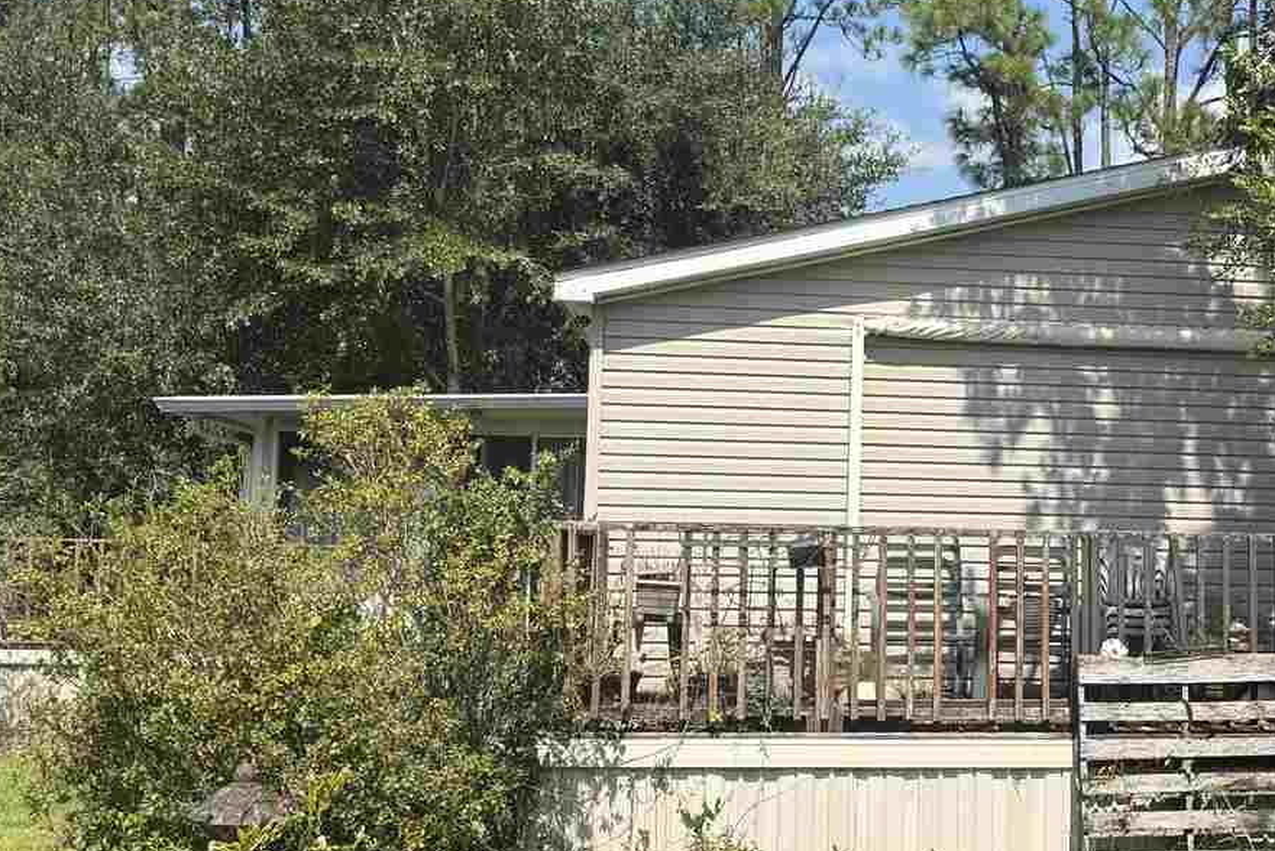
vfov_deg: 23.4
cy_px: 397
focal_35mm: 58
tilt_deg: +4.5
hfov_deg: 33.2
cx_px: 1072
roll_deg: -1.7
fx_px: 2055
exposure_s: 1/3021
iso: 80
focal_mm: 6.76
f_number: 1.78
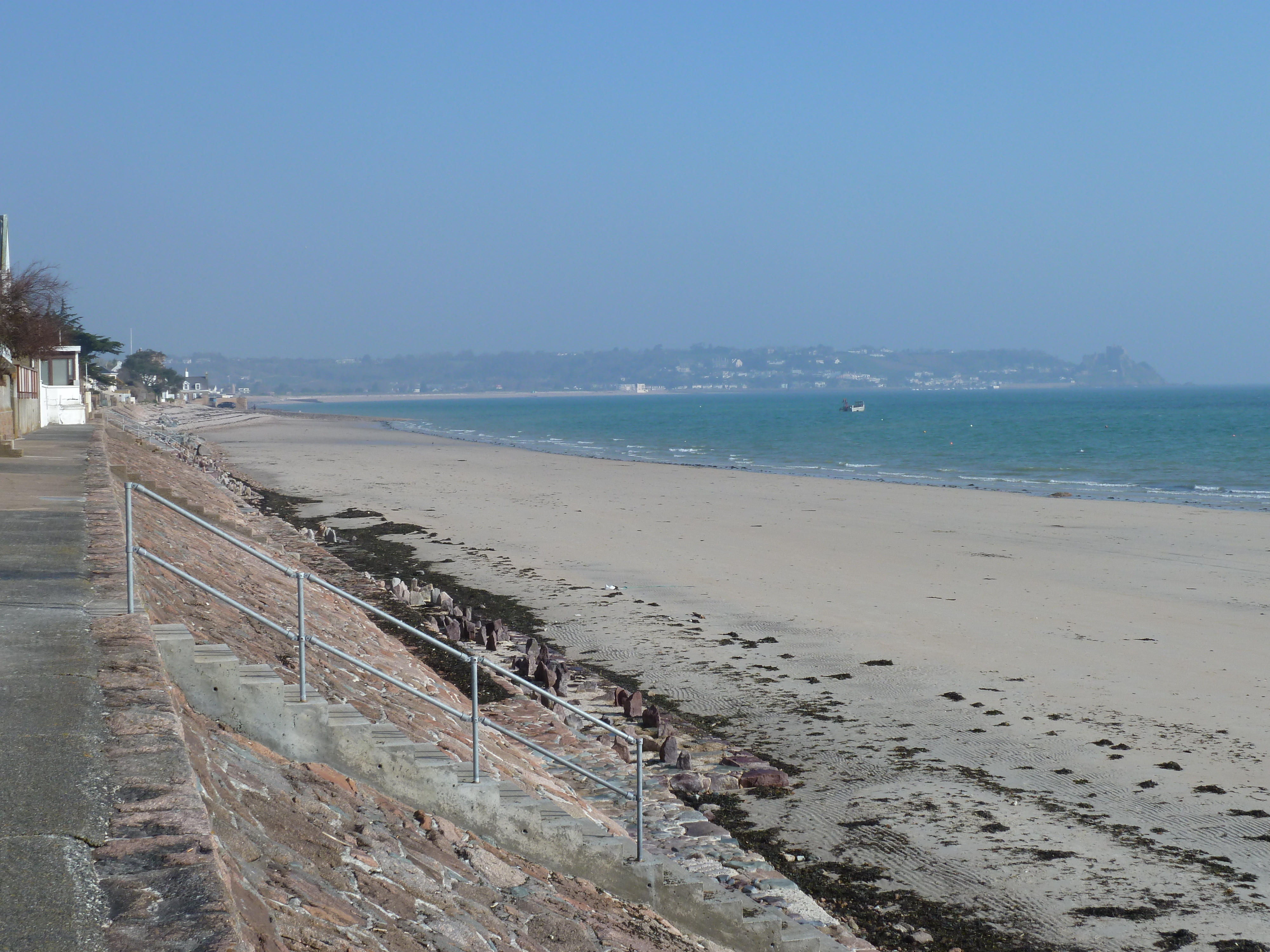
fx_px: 2018
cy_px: 476
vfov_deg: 26.6
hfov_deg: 34.9
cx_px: 635
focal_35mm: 55
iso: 80
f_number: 5.6
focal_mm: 9.1
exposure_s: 1/400
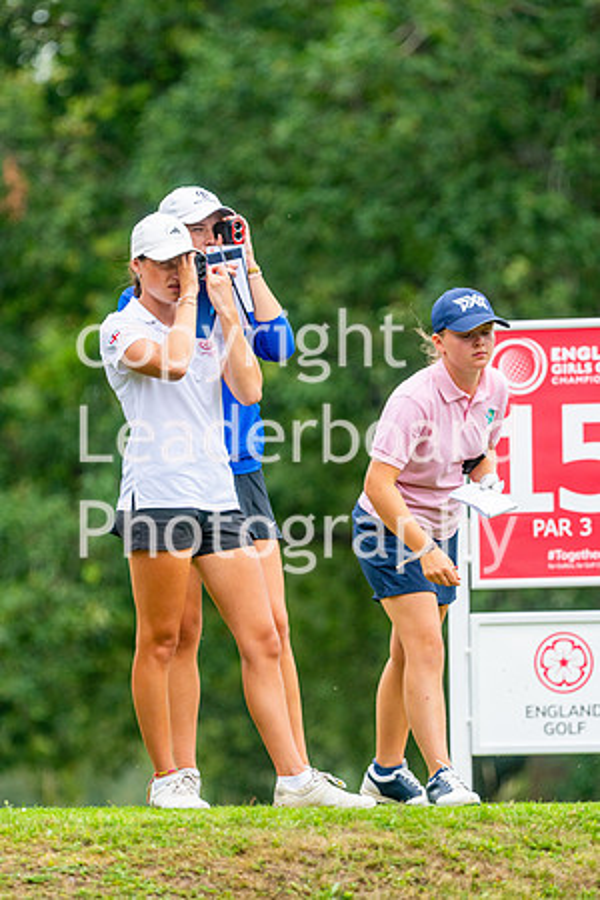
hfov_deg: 3.1
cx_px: 300
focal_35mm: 450
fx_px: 11249
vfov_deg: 4.6
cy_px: 450
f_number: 4.5
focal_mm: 300
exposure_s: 1/1600
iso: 400
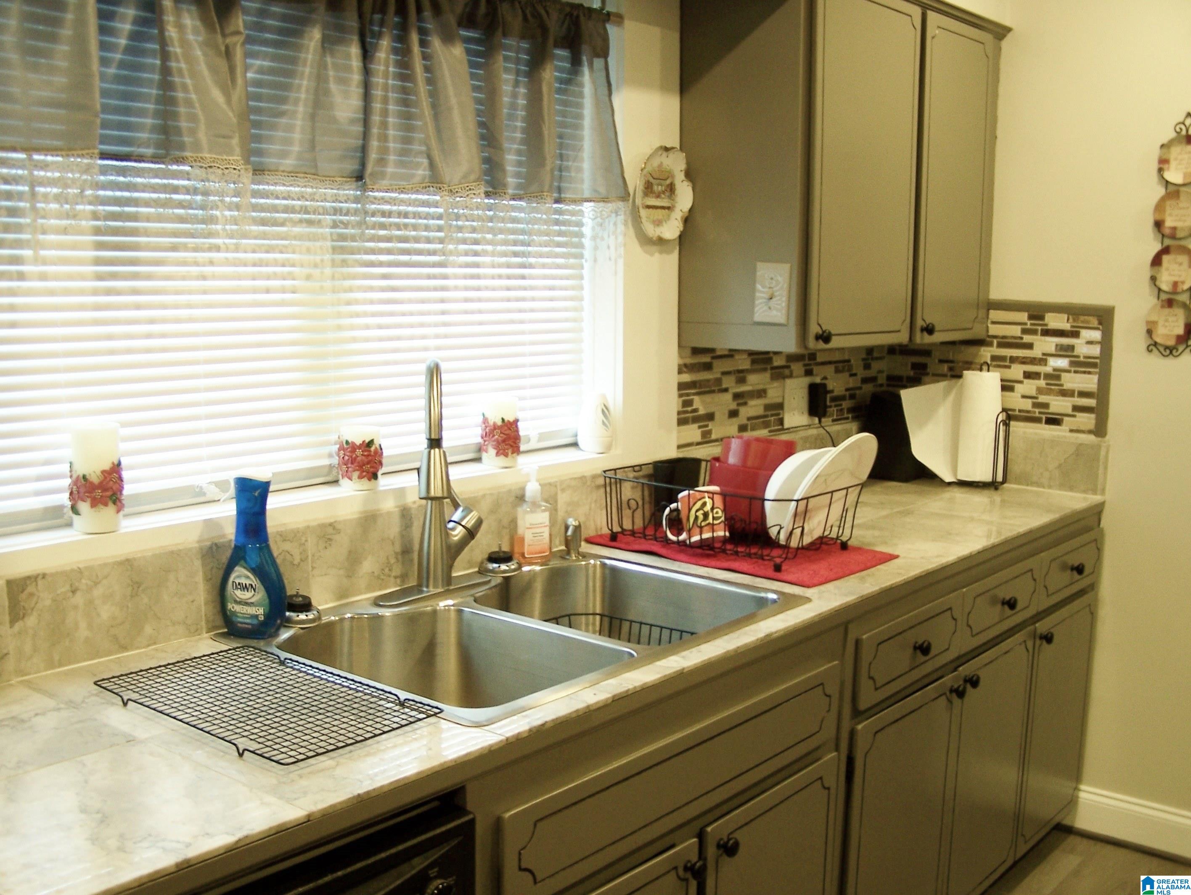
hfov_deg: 48.9
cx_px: 596
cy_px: 448
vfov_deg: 37.8
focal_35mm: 38
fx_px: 1308
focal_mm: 6.3
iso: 80
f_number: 2.8
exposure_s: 1/8
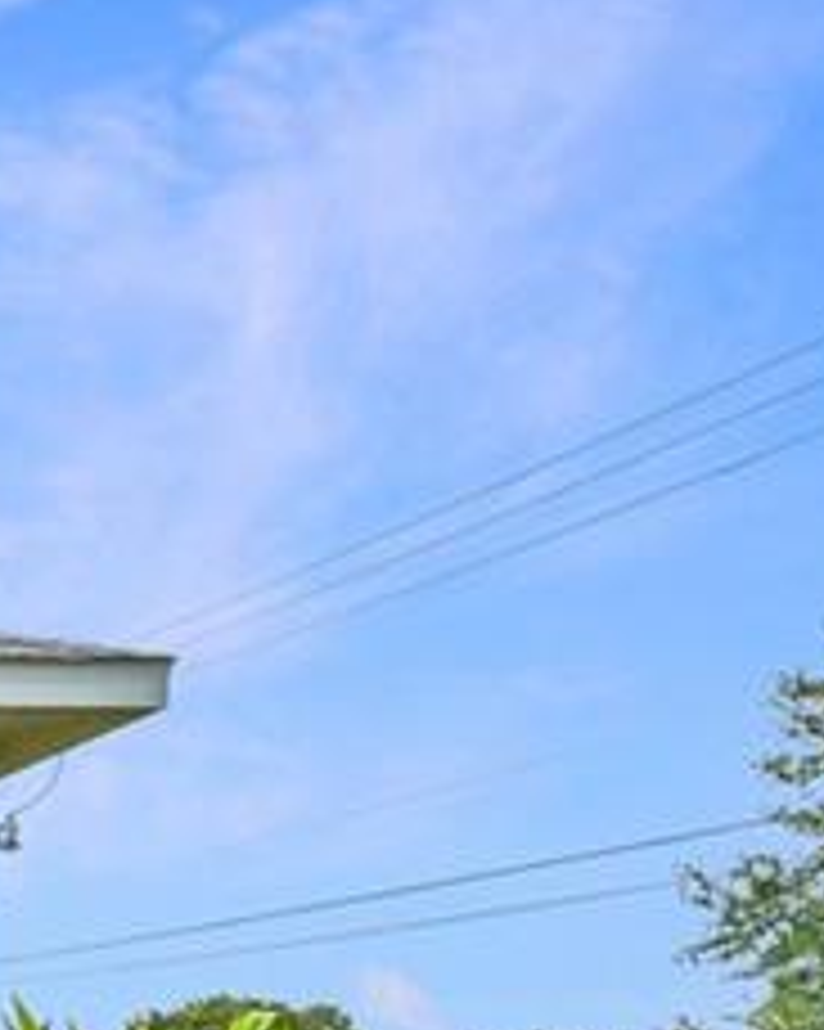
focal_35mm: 67
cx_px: -1058
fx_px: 2044
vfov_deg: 25.5
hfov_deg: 15.3
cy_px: 1226
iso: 400
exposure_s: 1/1250
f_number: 8
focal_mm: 16
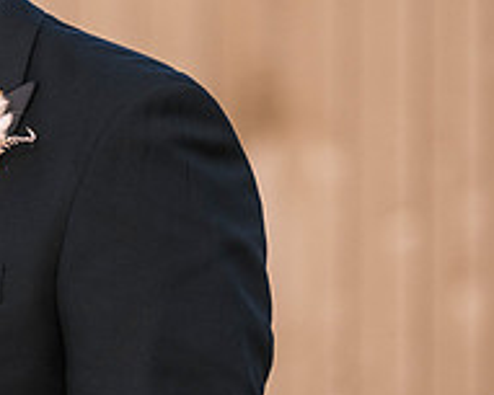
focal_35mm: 531
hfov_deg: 3.6
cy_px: 267
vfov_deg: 2.9
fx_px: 7767
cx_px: -23
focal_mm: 124.3
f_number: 2.8
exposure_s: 1/1100
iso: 400
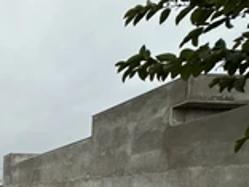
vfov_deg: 29.7
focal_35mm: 43
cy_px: 214
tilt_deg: +0.8
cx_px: -113
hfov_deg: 29.4
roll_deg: -2.3
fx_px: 309
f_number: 2.2
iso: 40
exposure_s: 1/629
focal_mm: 2.22
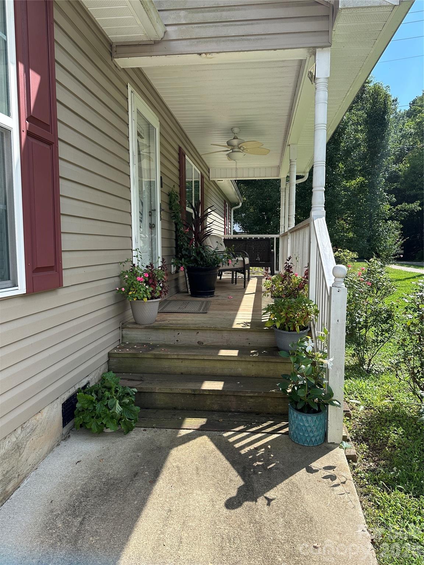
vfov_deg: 71.6
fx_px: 392
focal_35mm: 24
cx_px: 212
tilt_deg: -5.4
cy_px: 282
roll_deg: +0.2
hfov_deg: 56.8
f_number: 1.78
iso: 80
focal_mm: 6.86
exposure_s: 1/2028
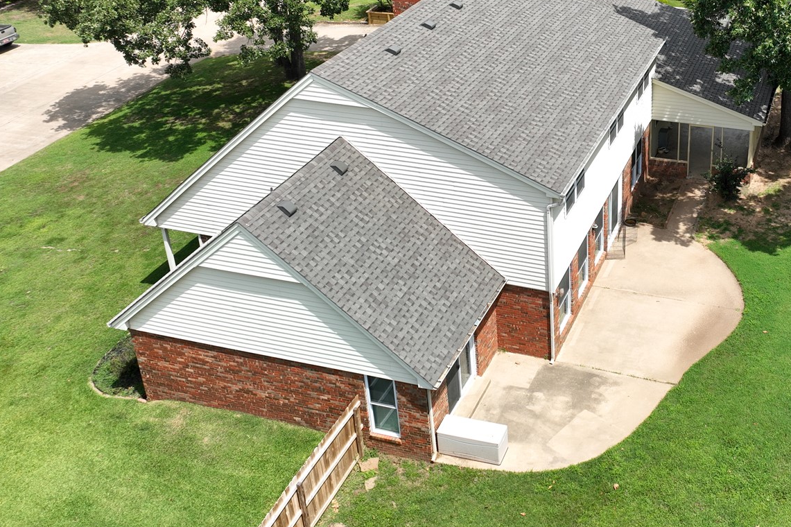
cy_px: 134
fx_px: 923
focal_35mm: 42
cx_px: 583
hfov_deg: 45.0
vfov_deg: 31.3
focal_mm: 12.29
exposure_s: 1/1600
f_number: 2.8
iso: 100
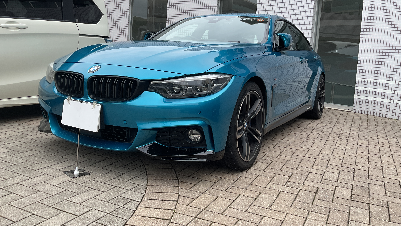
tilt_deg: -3.3
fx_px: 340
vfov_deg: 36.4
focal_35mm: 32
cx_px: 201
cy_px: 81
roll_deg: -3.9
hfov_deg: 61.0
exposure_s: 1/883
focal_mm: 3
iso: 16
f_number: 1.8
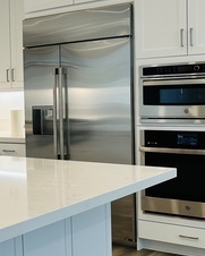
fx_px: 523
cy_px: 135
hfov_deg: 19.8
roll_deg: +3.2
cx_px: -84
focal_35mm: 69
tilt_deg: -3.5
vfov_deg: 27.5
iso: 64
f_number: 1.78
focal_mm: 6.86
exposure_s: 1/139
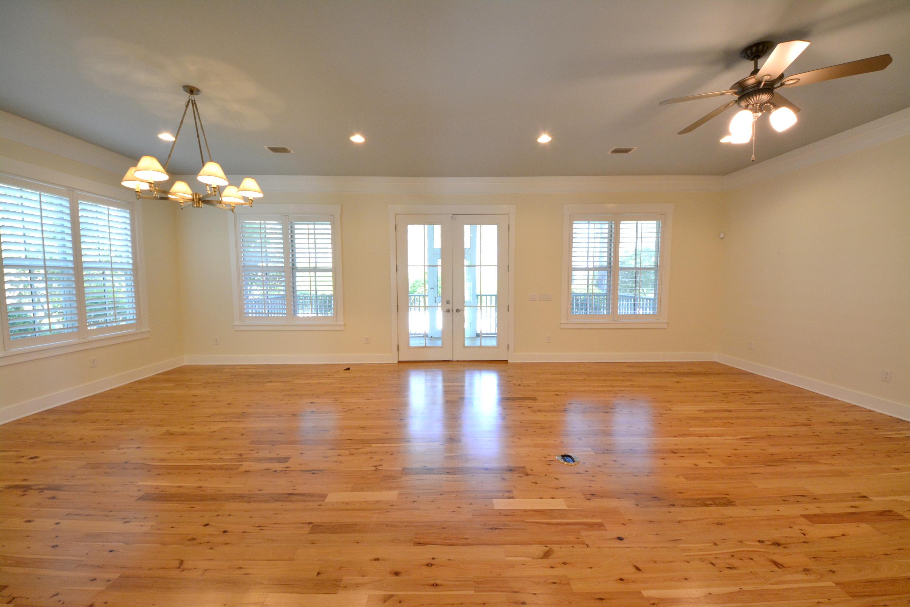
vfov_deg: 90.0
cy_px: 304
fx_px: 303
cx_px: 455
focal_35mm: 12
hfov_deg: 112.6
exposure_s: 1/13
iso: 1000
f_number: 11
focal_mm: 8
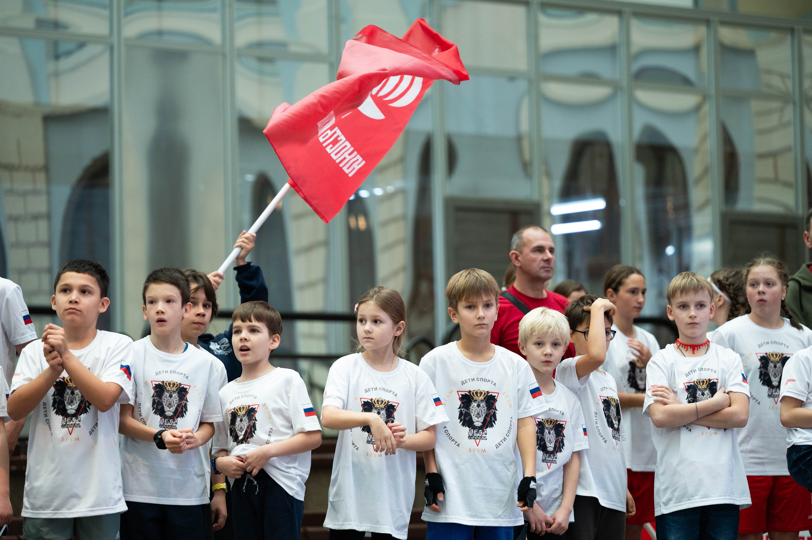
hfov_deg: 15.2
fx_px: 3043
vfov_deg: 10.1
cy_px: 257
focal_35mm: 135
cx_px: 414
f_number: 2.8
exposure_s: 1/500
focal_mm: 125
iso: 1250
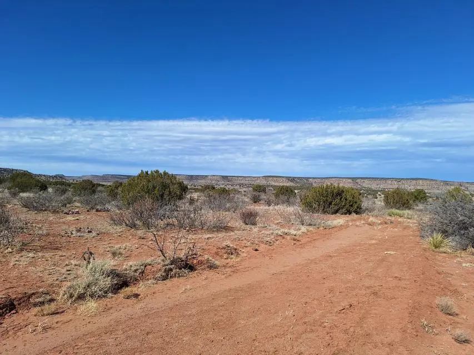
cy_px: 178
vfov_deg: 58.9
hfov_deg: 73.9
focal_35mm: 23
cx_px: 237
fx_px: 315
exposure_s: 1/3135
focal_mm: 5.54
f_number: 1.8
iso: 40
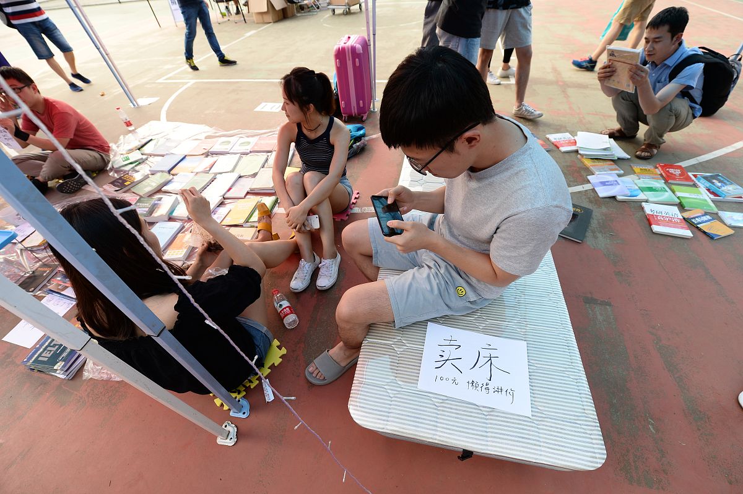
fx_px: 289
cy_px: 247
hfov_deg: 104.3
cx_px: 372
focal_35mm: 14
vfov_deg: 81.2
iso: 400
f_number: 5.6
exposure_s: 1/100
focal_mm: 14
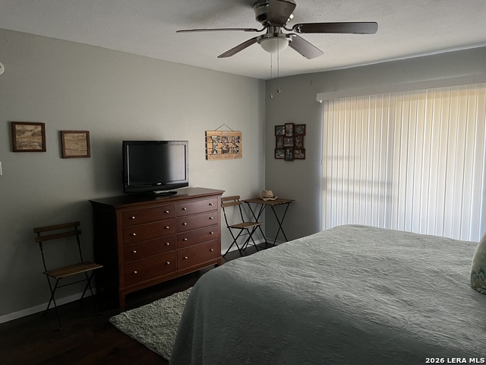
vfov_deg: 53.1
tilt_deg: -6.3
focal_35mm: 26
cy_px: 182
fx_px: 365
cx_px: 243
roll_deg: +0.6
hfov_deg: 67.3
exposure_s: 1/52
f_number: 1.6
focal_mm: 5.1
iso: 500
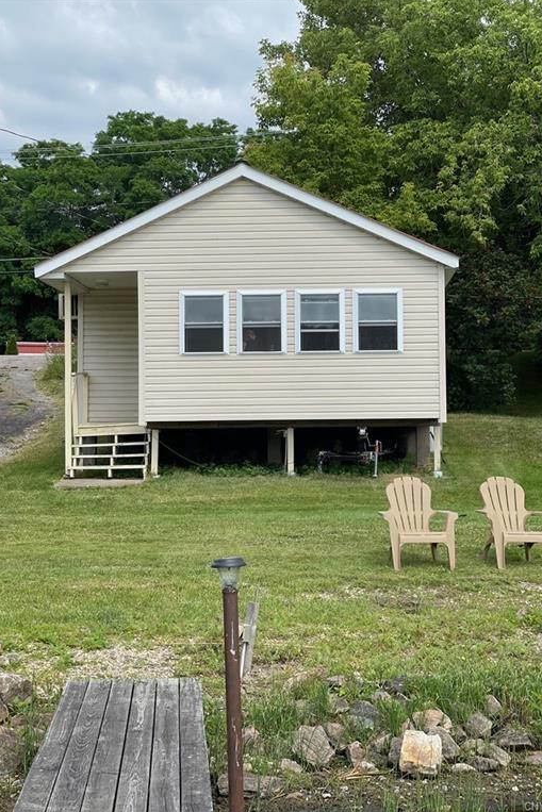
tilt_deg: +2.6
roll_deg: +1.4
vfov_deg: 30.1
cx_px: 253
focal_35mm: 67
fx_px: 1512
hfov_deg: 20.3
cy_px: 405
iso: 20
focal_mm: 7.5
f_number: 2.2
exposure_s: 1/927
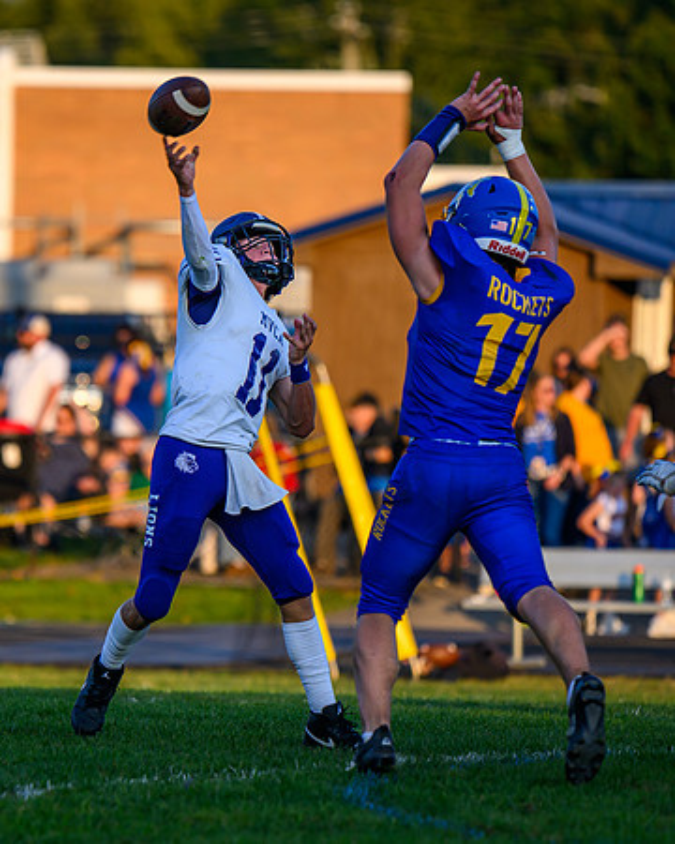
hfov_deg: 3.6
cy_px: 422
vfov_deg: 4.5
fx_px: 10777
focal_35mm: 432
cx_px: 129
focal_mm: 200
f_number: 2.8
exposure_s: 1/1600
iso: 180
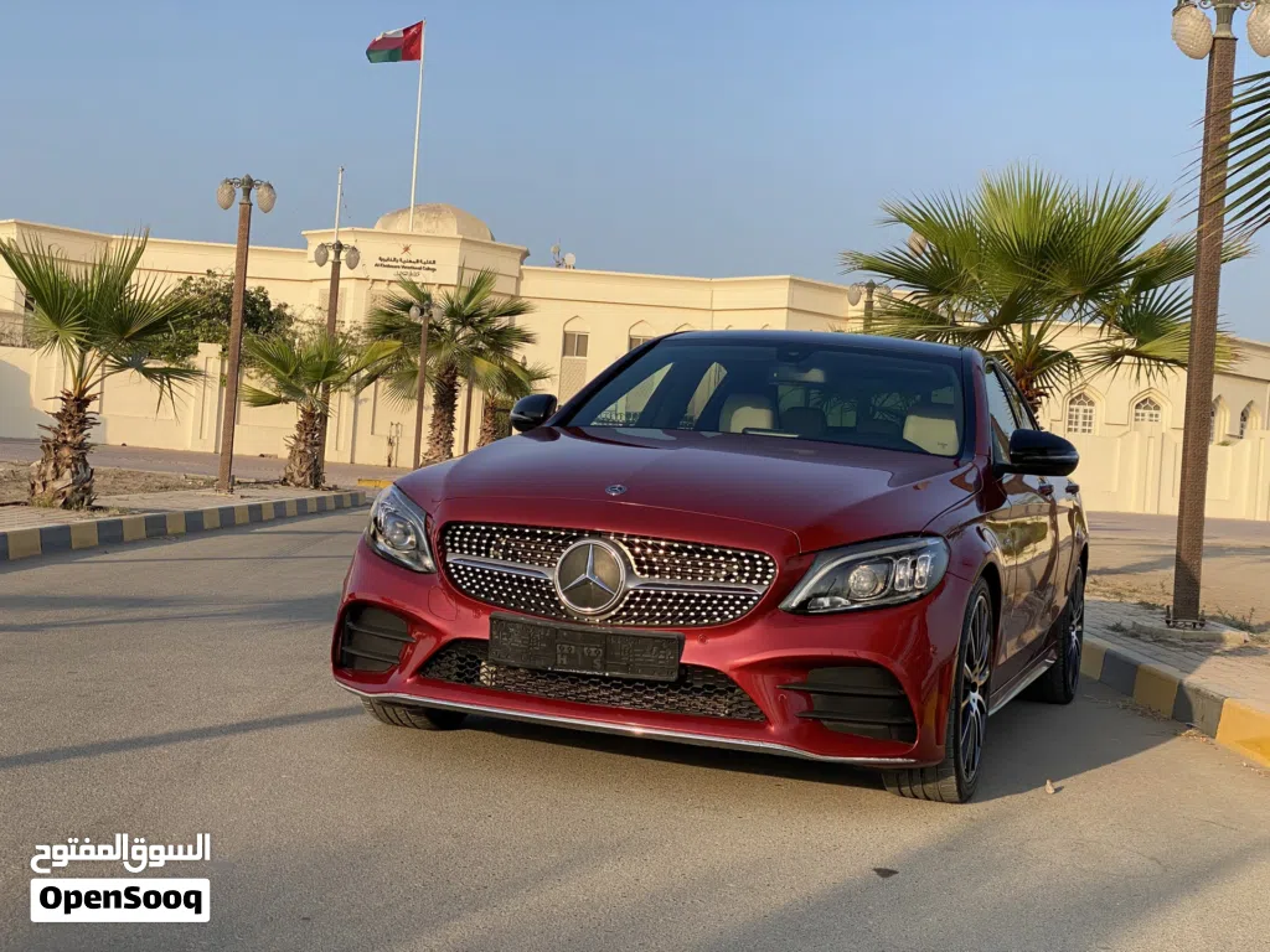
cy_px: 476
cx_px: 635
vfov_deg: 28.0
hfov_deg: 36.8
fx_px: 1908
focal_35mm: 52
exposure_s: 1/905
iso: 20
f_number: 2
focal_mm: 6
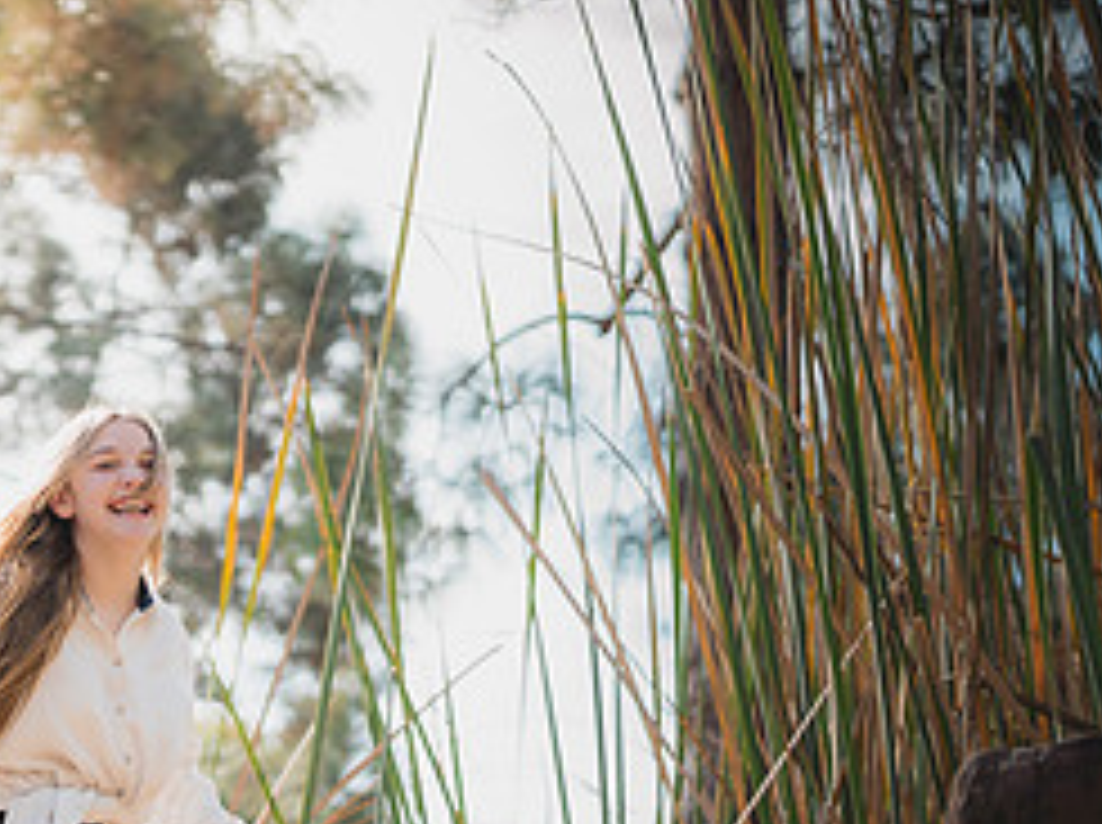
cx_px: -117
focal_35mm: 114
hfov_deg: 16.7
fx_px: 3624
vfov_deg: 12.9
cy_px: 709
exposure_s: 1/5000
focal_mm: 50
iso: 250
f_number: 1.4
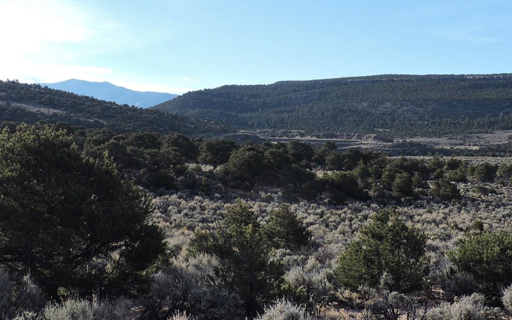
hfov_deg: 30.6
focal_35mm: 67
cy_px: 66
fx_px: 935
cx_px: 289
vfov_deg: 19.2
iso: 100
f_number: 3.3
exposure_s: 1/800
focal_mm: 7.1
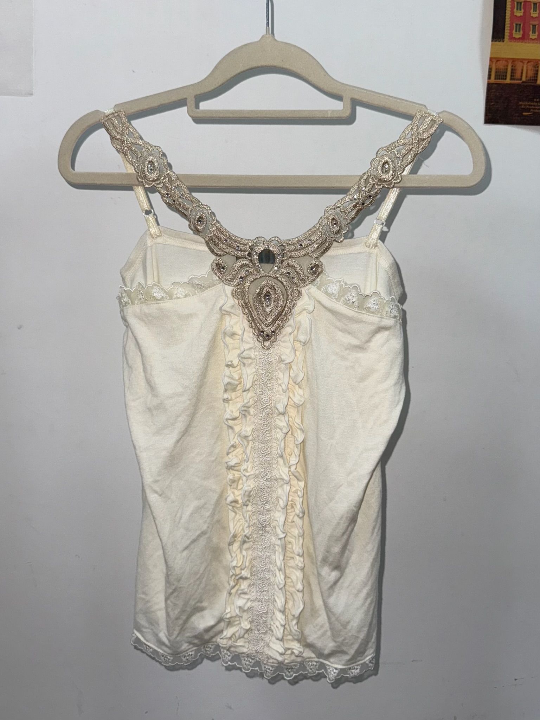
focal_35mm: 24
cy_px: 360
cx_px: 270
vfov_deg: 71.6
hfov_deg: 56.8
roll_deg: -1.4
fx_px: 499
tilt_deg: -8.9
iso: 64
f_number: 1.78
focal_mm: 6.76
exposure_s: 1/121
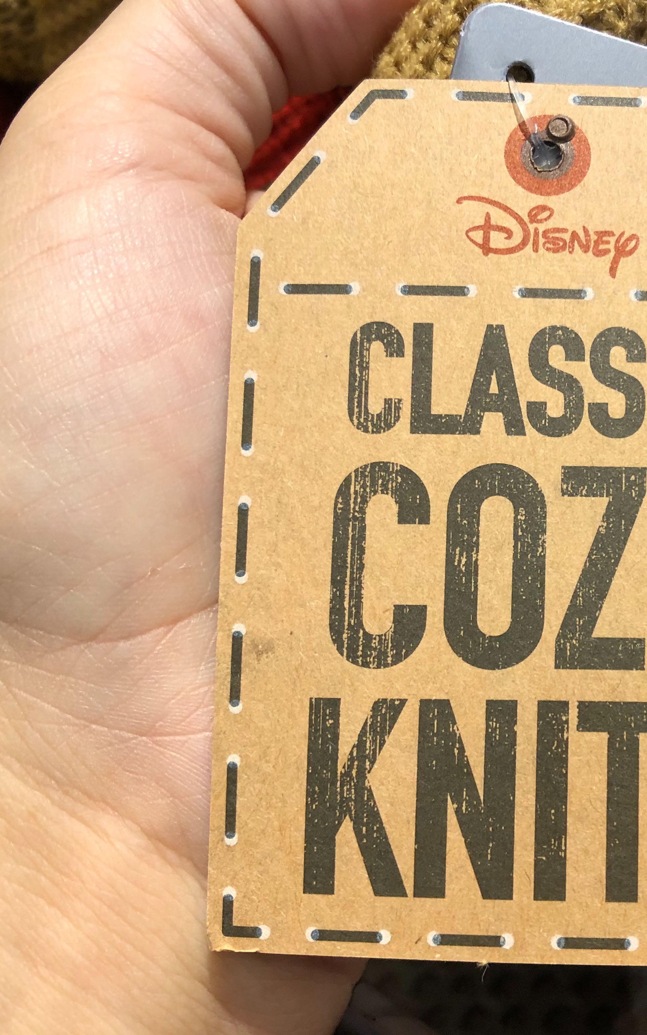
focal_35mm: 40
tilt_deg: -29.5
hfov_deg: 30.3
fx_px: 1129
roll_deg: +17.1
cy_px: 514
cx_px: 605
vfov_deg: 49.3
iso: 32
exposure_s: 1/30
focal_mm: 3.99
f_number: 1.8
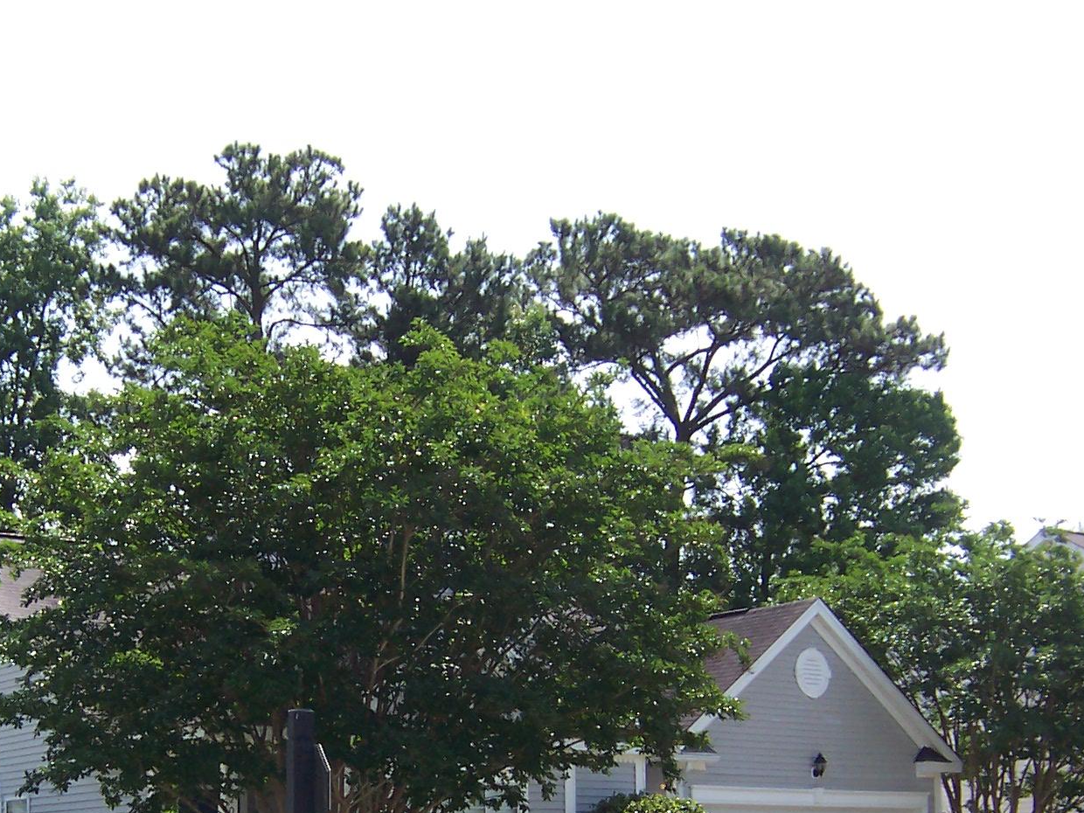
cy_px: 623
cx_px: 358
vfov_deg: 24.5
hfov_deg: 32.4
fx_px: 1848
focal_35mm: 59
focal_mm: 5.6
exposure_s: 1/750
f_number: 2.8
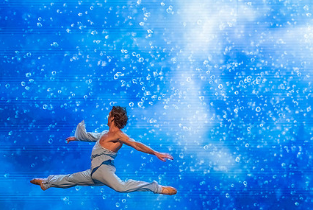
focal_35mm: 375
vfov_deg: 3.7
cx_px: 178
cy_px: 136
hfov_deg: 5.5
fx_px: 3264
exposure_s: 1/400
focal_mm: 247
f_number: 5.6
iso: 6400
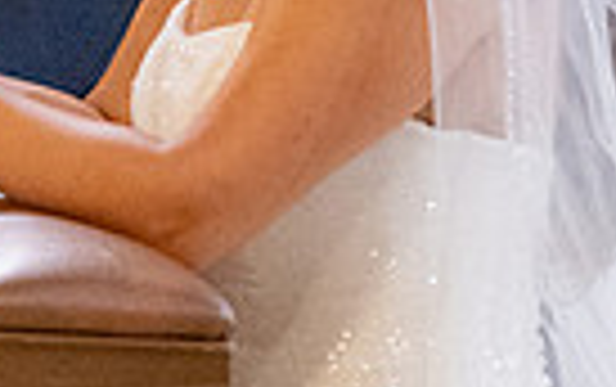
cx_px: 156
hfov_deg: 3.8
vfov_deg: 2.4
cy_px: -417
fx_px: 9278
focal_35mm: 552
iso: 3200
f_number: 4
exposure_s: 1/200
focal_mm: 110
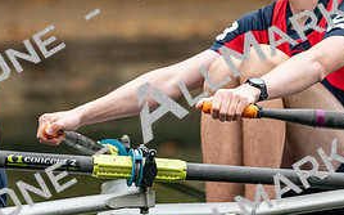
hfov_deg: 2.4
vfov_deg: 1.5
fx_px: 8271
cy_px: 21
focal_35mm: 883
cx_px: 27
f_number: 4.5
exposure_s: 1/2500
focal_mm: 400
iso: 2800
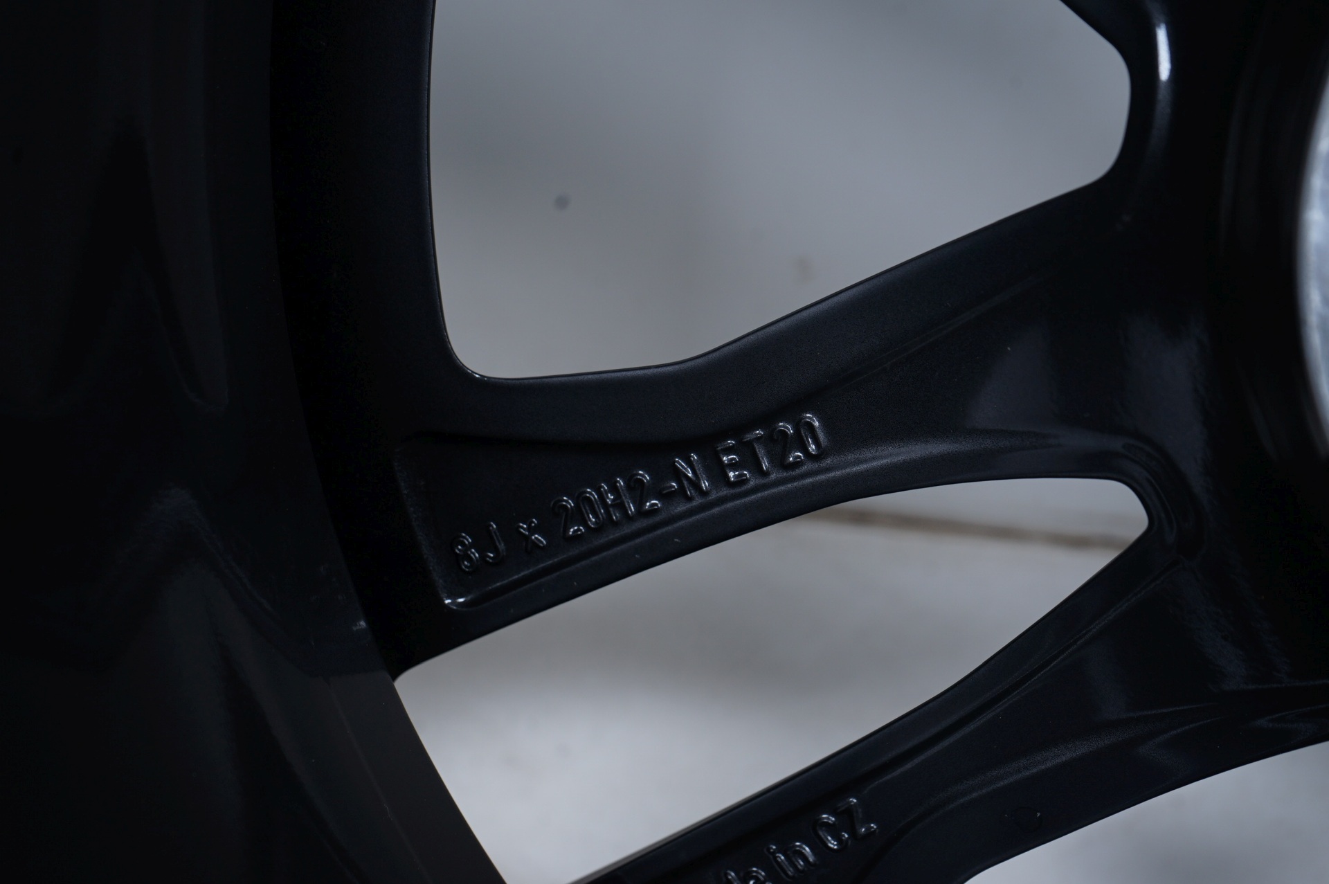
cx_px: 664
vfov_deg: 27.5
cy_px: 442
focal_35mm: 49
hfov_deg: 40.4
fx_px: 1807
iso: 250
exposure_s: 1/125
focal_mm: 49
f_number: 8
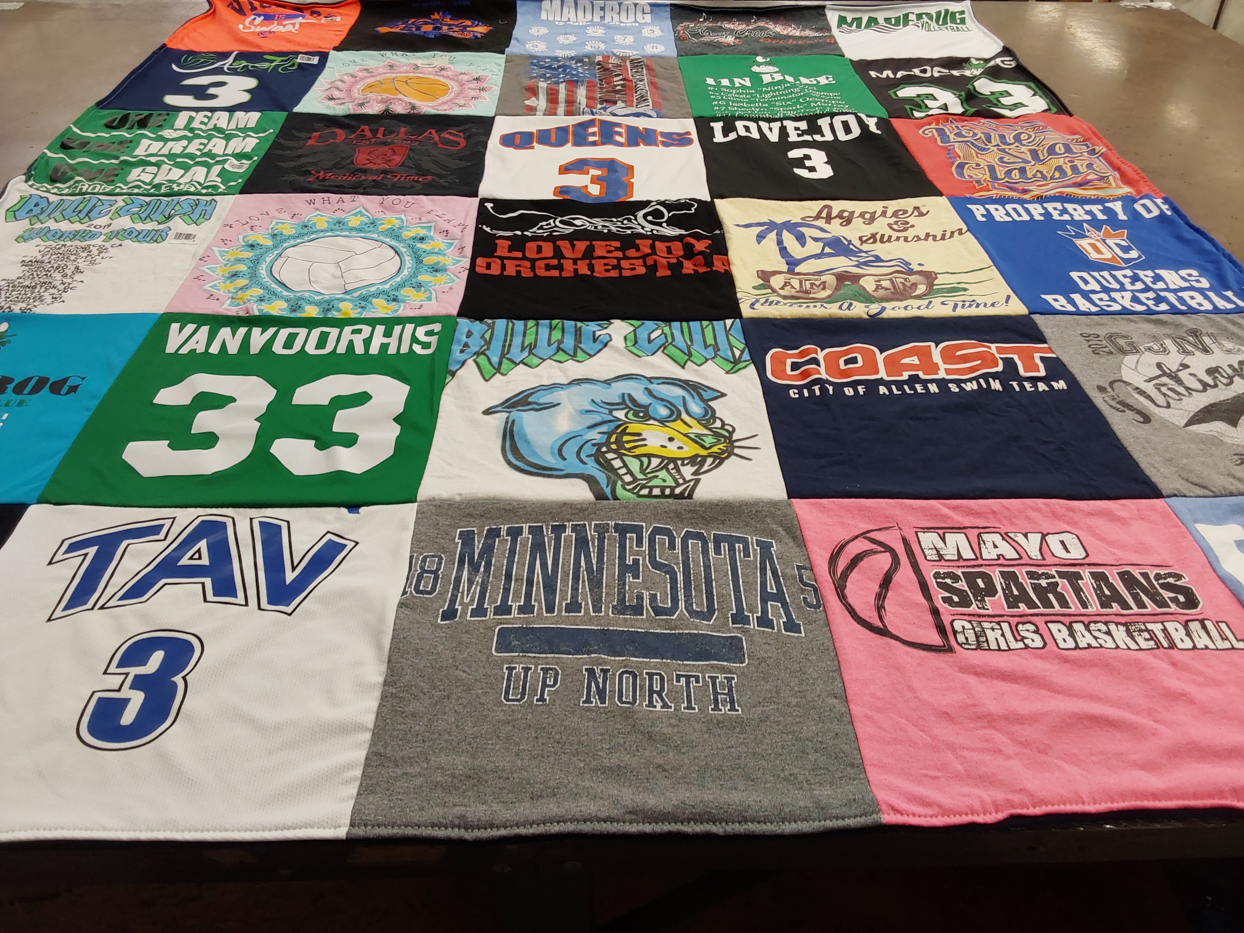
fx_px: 1006
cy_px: 466
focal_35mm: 28
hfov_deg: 63.4
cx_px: 622
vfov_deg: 49.7
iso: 50
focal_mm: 2.91
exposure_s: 1/60
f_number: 1.9
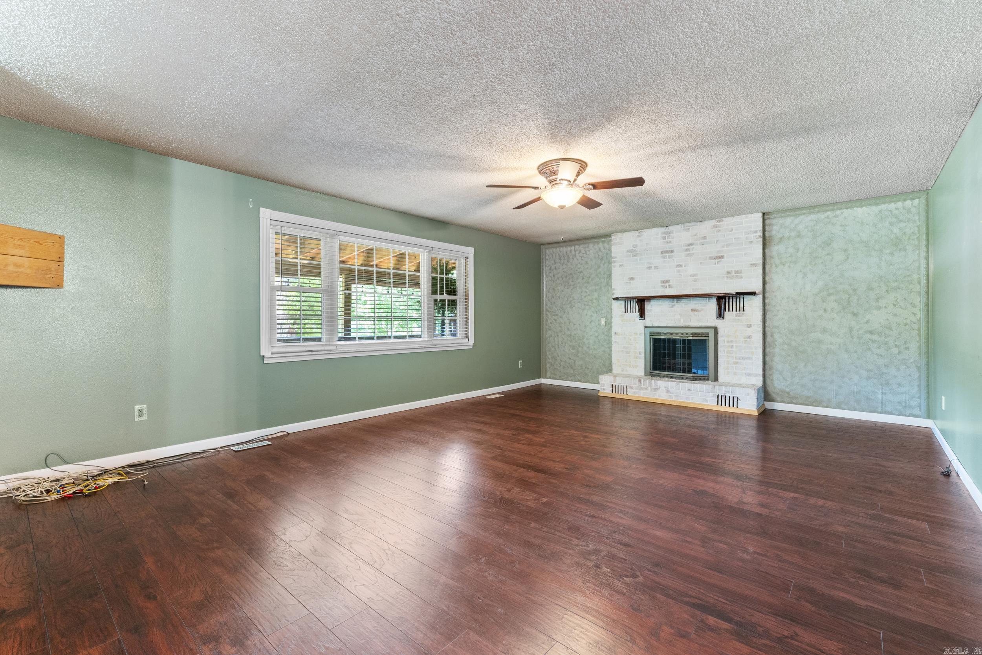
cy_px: 328
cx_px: 491
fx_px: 409
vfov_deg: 77.3
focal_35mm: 15
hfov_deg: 100.4
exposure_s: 1.3
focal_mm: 10
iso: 400
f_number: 7.1
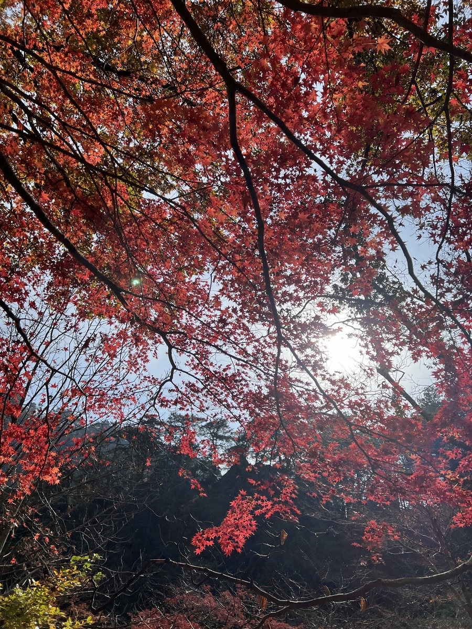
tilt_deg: +38.6
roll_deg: -3.2
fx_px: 473
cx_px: 236
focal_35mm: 26
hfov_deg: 53.1
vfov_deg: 67.3
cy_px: 314
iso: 50
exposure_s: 1/5882
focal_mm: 5.7
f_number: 1.5
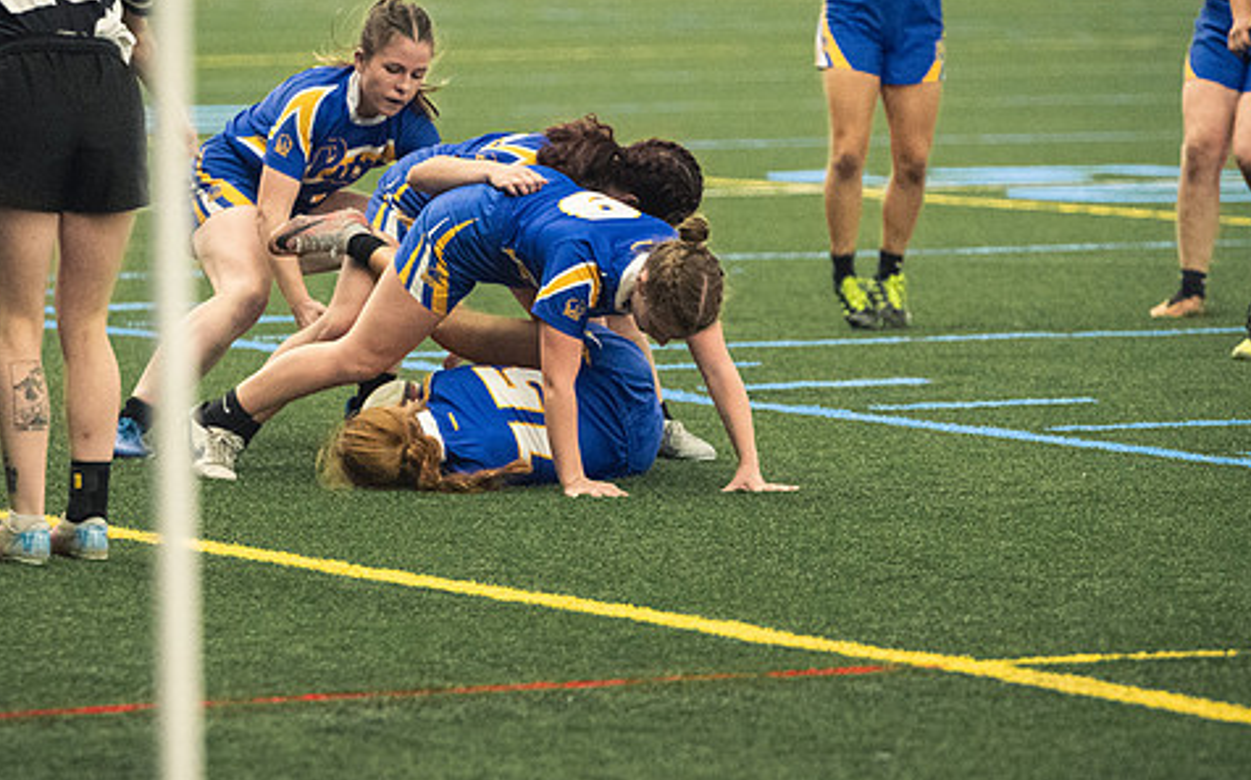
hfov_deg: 7.3
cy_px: 389
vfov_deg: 4.6
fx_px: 9814
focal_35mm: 288
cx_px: 552
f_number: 2.8
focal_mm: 155
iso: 12800
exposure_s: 1/500
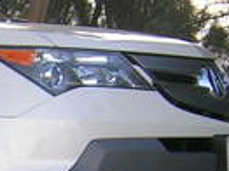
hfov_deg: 11.9
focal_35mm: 160
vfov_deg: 9.0
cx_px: -101
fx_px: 1058
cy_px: 267
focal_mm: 5.4
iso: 50
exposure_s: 1/266
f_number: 2.8
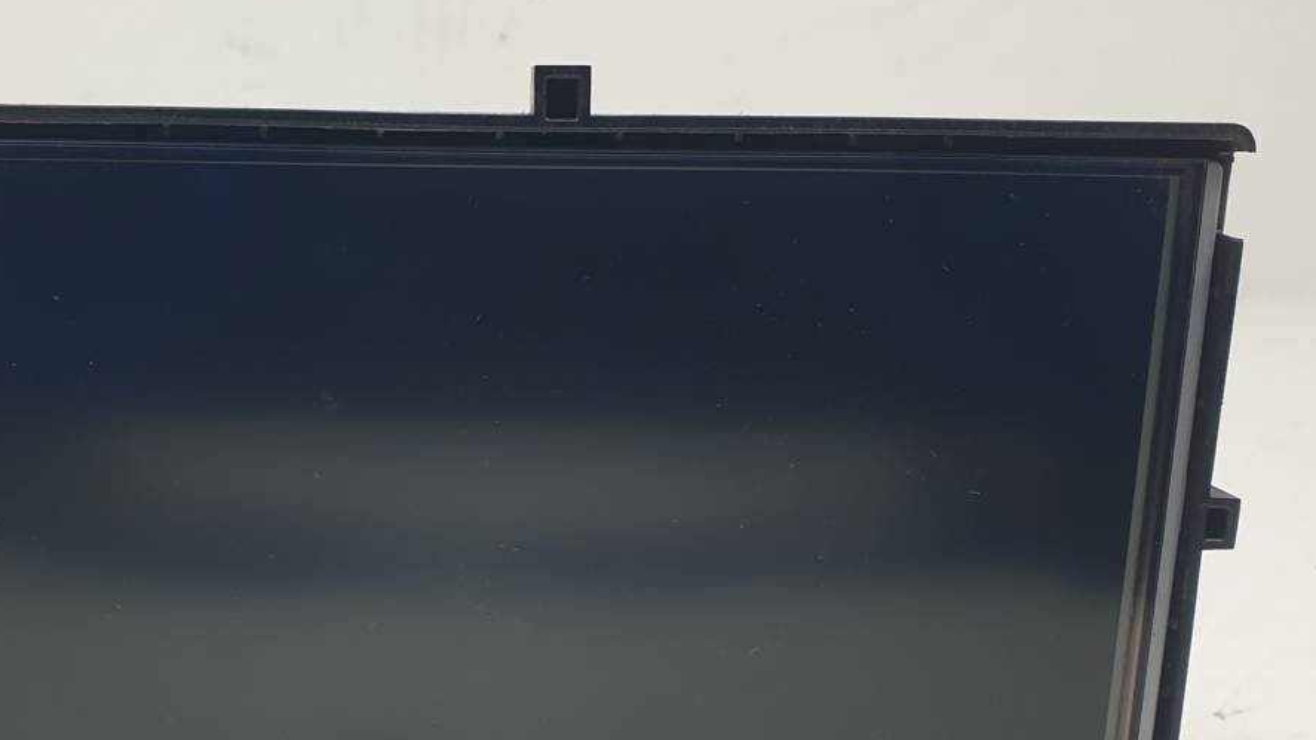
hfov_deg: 44.2
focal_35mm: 46
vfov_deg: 25.8
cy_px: 522
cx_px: 491
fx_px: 1605
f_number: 2.4
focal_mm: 4.3
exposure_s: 1/169
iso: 50
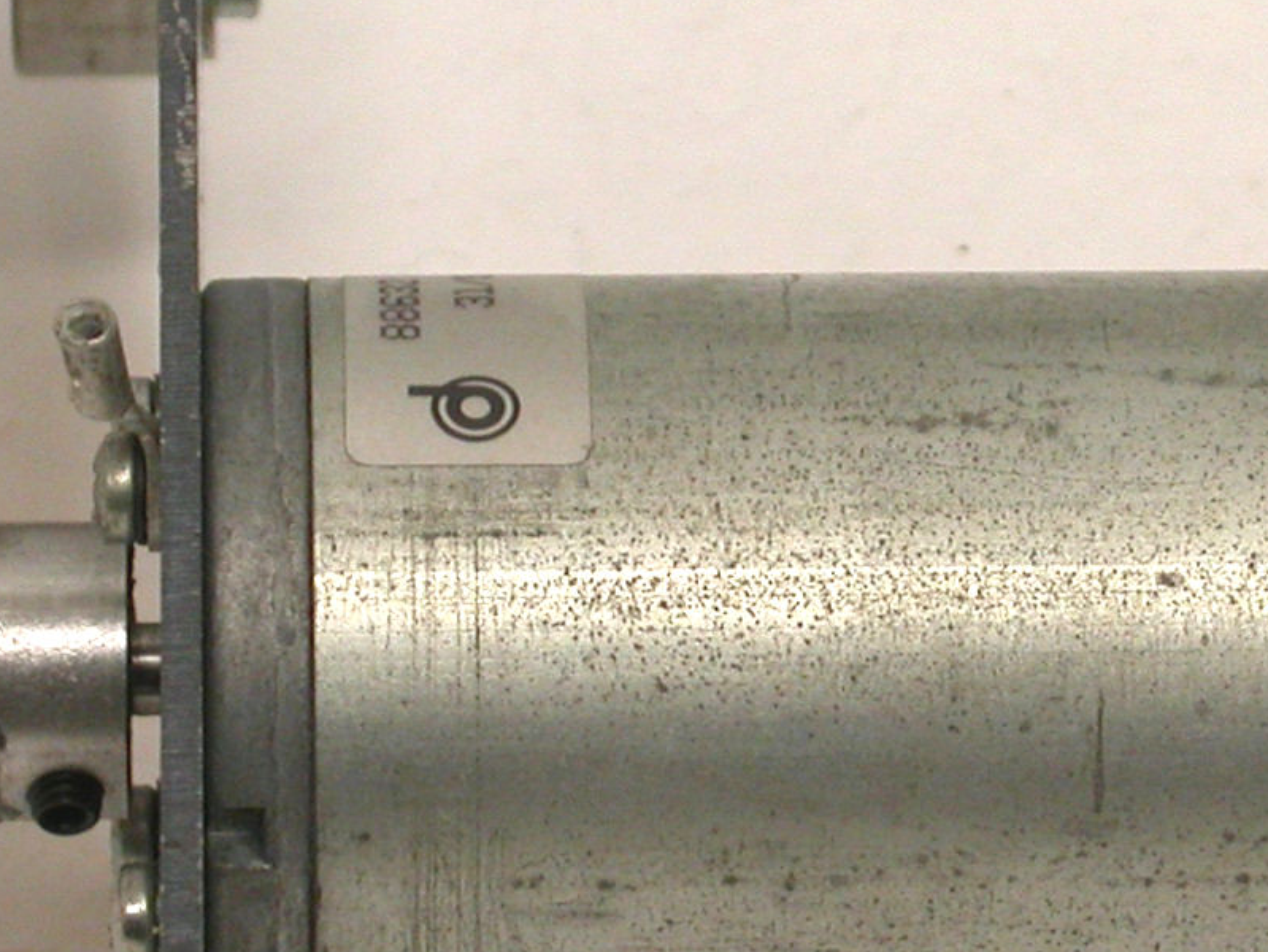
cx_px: 857
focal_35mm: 270
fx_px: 9895
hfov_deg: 7.3
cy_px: 416
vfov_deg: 5.5
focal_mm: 19.7
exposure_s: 1/46.9
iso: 100
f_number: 3.8
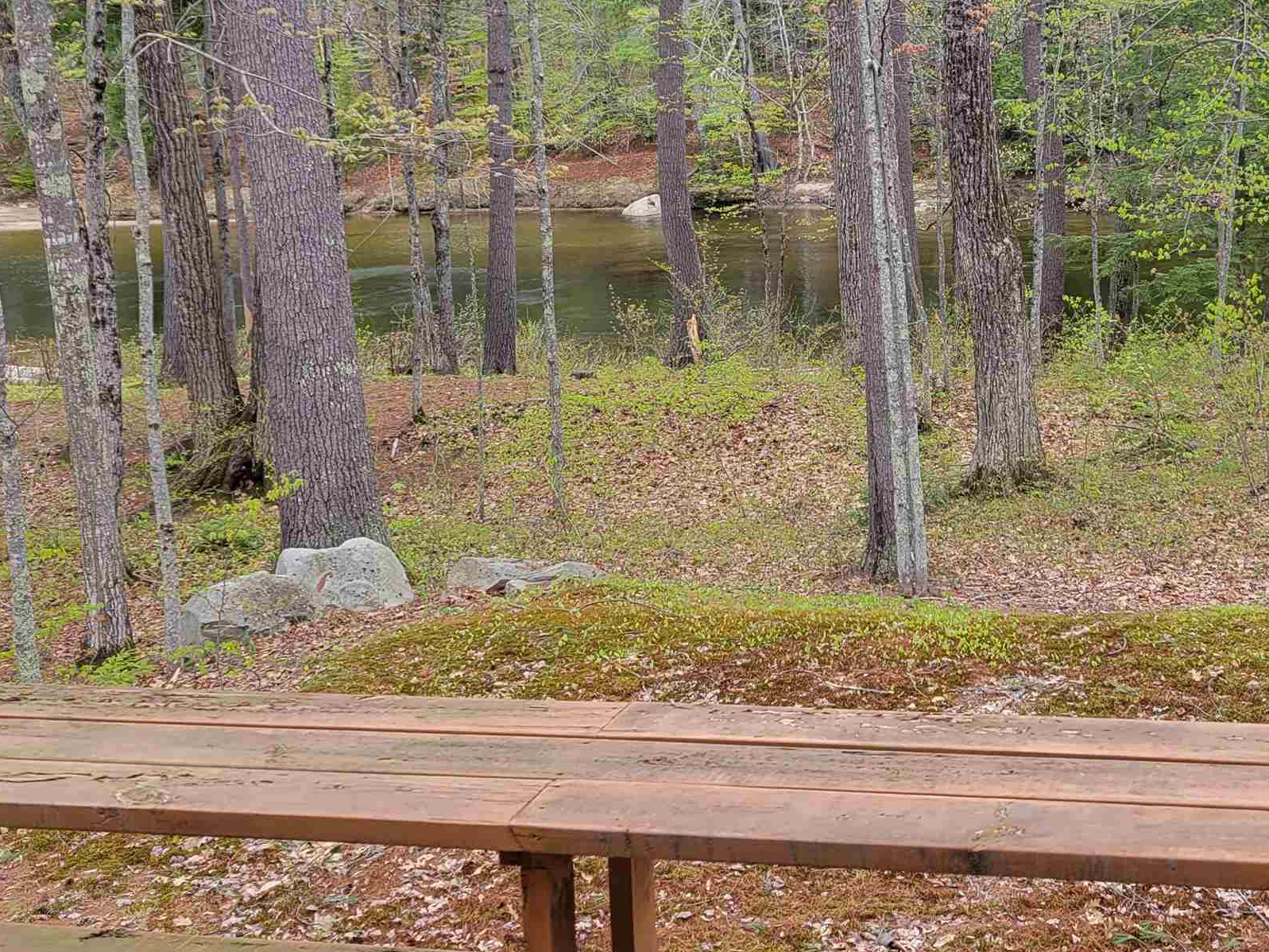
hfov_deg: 37.3
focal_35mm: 50
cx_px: 949
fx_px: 1833
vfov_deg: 29.0
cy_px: 350
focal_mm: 5.4
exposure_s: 1/322
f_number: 1.8
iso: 40
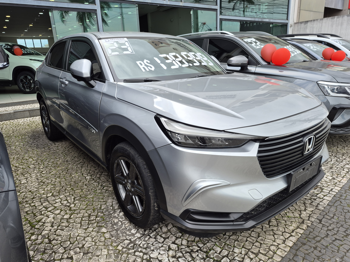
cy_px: 131
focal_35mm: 23
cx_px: 175
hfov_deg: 73.9
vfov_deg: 58.9
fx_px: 233
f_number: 1.8
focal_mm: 5.4
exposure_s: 1/349
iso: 25
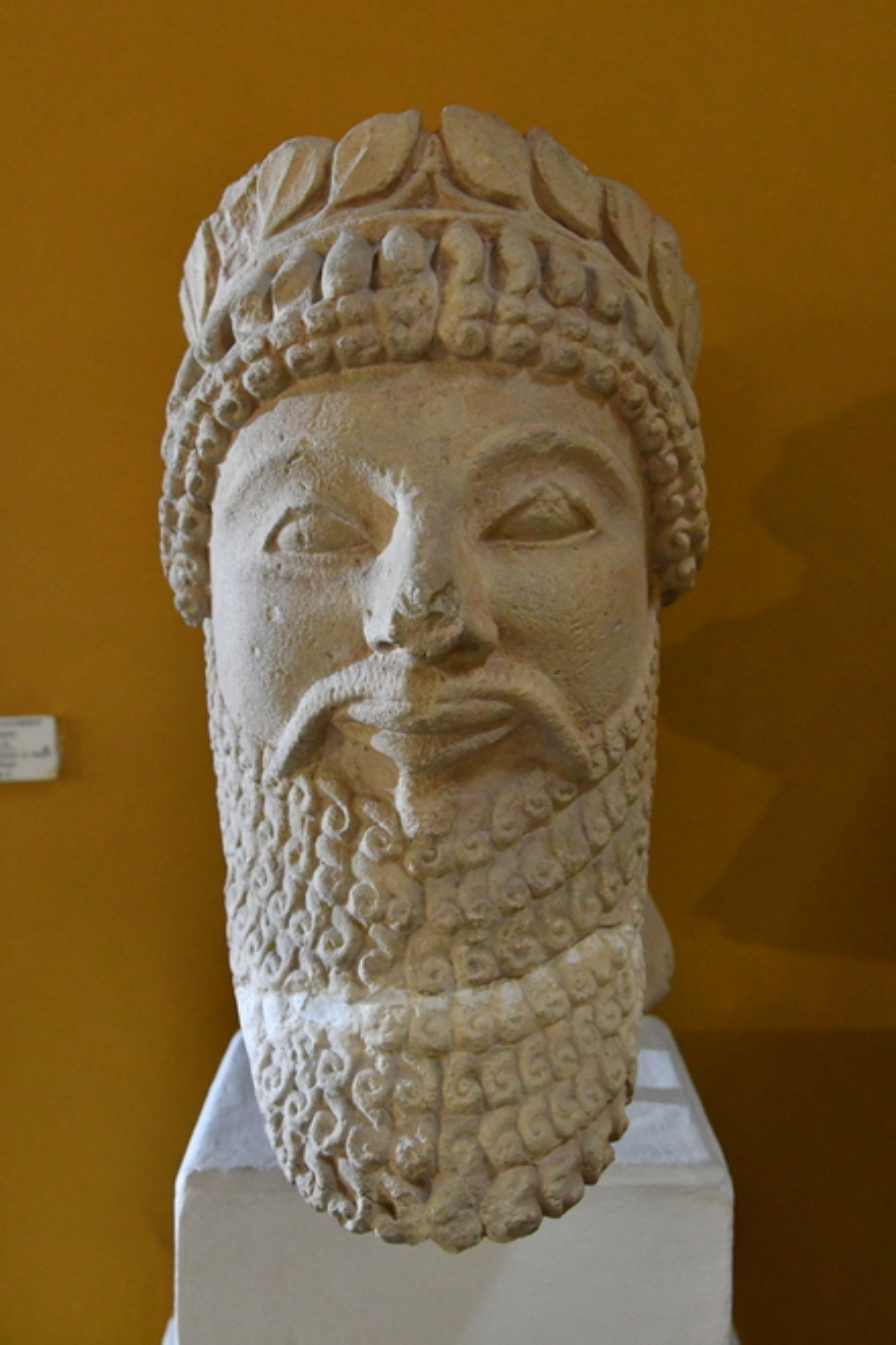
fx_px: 1568
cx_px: 448
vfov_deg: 46.4
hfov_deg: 31.9
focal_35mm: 42
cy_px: 672
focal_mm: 28
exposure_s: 1/100
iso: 8000
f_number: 4
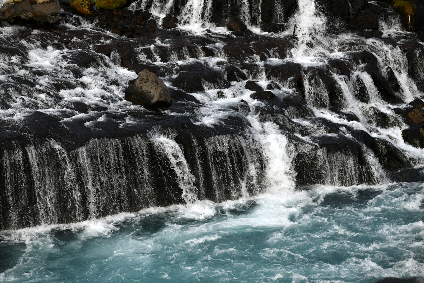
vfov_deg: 9.1
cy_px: 142
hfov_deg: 13.7
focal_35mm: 150
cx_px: 212
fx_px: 1767
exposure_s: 1/500
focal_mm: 150
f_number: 9
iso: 320
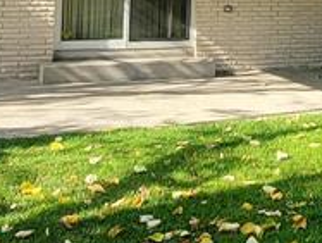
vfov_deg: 18.8
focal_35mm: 71
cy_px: -100
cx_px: 307
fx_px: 662
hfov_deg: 26.2
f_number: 2.2
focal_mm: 2.2
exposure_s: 1/667
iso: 50
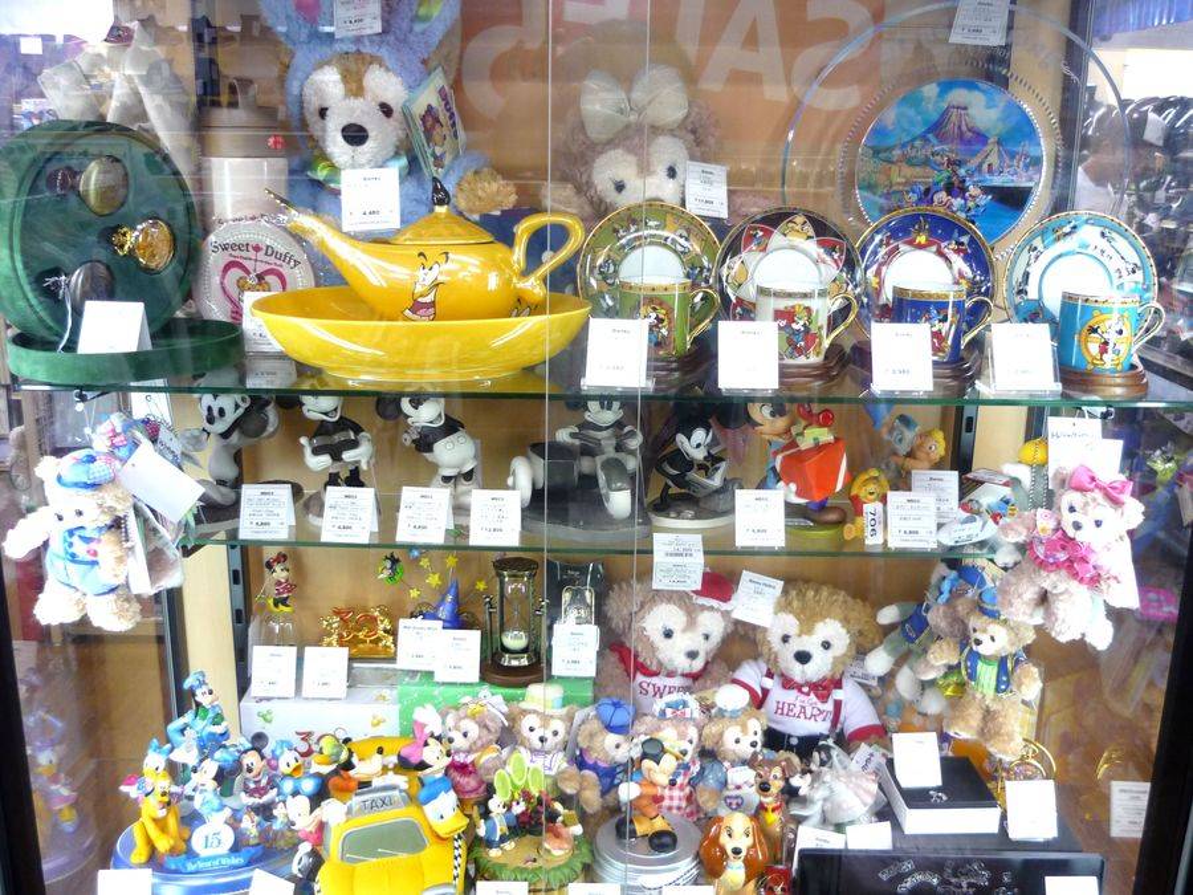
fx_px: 1137
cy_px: 448
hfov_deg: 55.4
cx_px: 596
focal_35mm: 33
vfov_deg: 42.9
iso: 160
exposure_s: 1/30
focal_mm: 5.5
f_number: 2.8
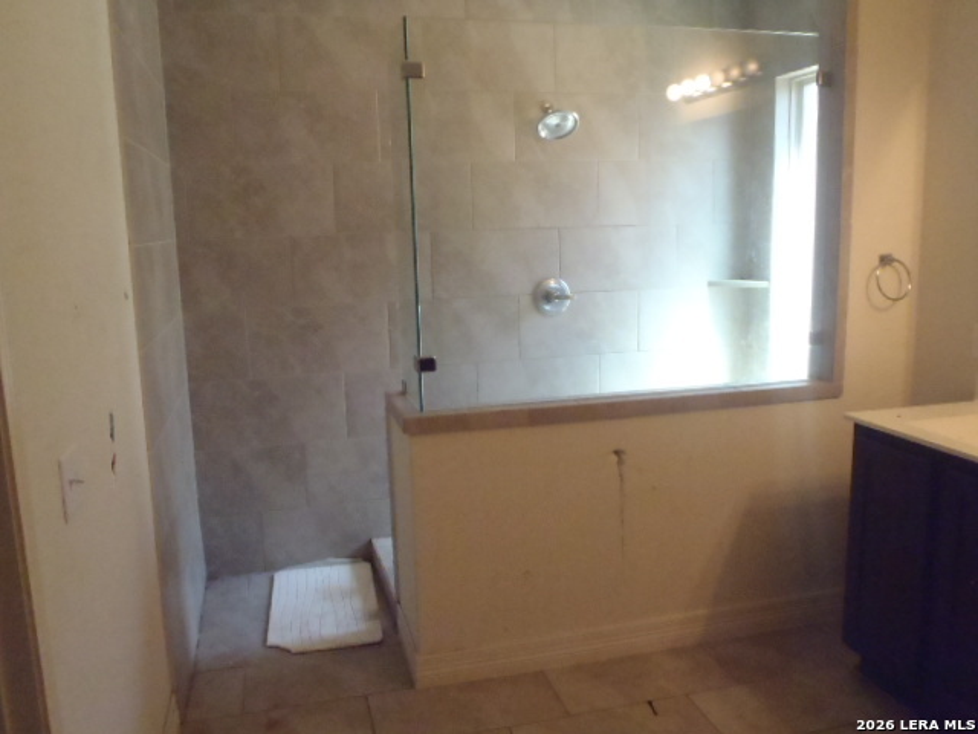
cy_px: 367
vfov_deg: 49.7
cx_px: 489
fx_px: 791
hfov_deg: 63.4
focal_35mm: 28
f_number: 3.9
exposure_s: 1/80
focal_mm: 5
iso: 800
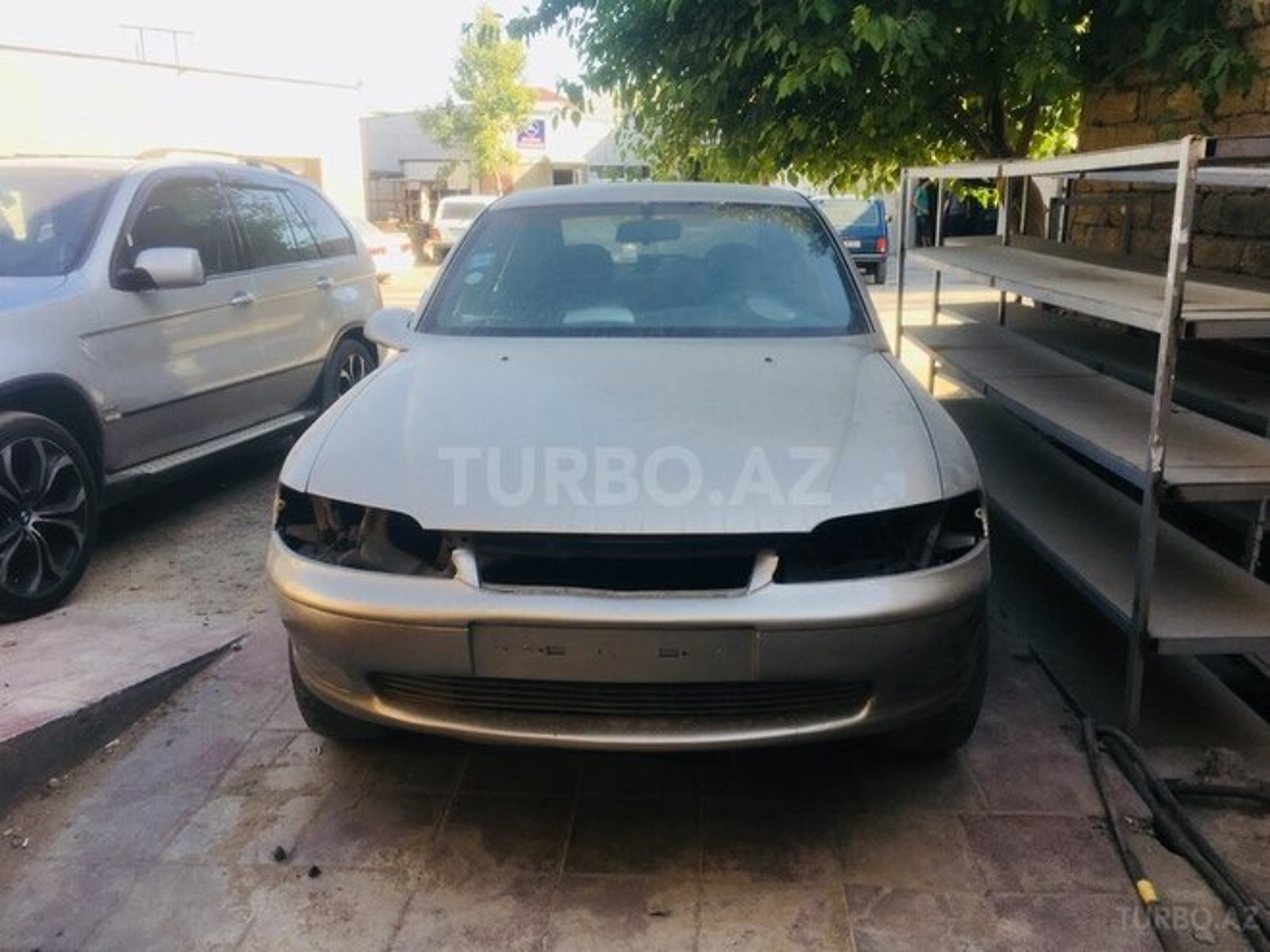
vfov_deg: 48.2
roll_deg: +0.3
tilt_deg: -16.9
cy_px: 476
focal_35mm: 29
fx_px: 1064
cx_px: 635
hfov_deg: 61.7
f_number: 2.2
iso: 25
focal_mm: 4.15
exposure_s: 1/318
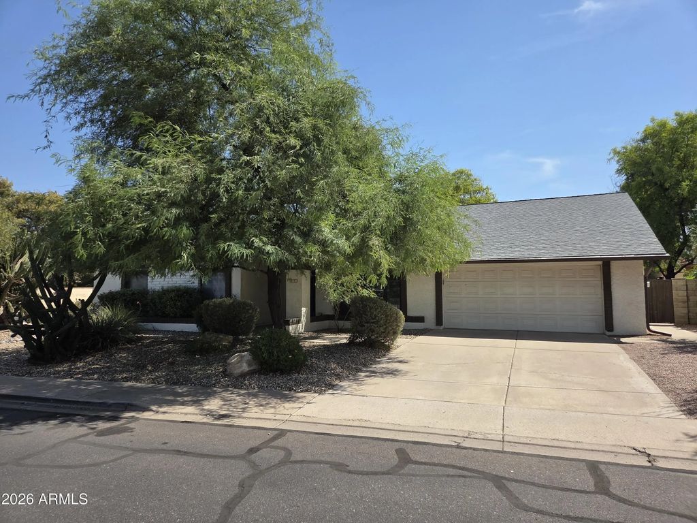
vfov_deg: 58.9
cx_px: 348
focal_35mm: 23
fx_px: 463
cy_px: 262
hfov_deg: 73.9
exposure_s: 1/4365
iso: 80
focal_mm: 5.4
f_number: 1.8
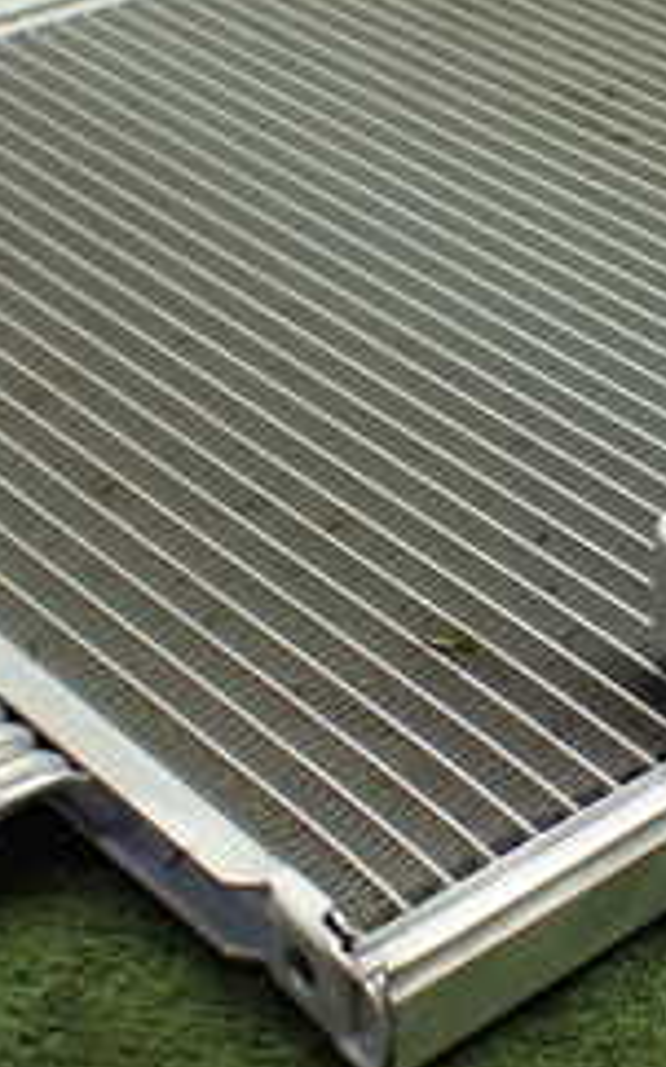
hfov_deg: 15.4
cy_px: 472
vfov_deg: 24.6
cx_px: 560
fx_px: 2442
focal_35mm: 84
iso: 500
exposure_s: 1/125
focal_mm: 5.79
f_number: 2.4
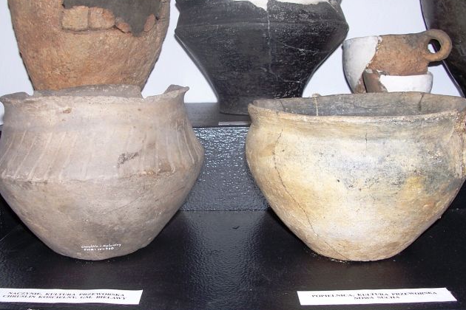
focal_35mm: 37
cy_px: 167
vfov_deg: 35.9
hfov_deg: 51.9
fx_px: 479
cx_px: 236
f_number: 2.8
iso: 80
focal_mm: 6
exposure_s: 1/60
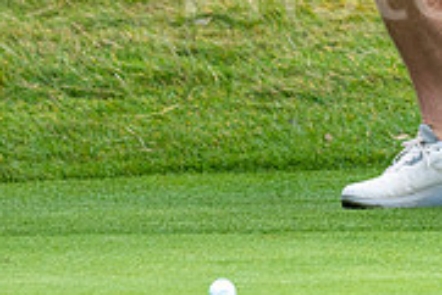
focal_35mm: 1405
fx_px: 17264
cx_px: 689
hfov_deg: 1.5
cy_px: -159
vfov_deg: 1.0
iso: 250
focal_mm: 300
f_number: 5
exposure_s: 1/640
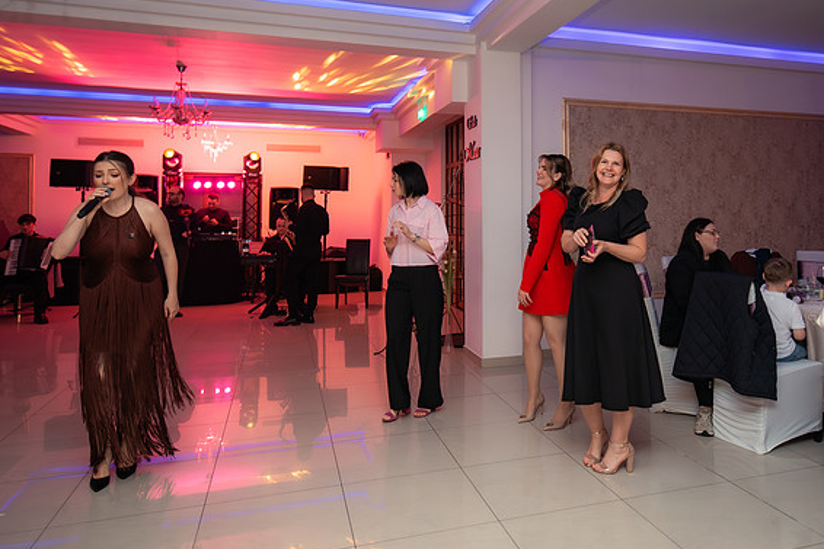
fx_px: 618
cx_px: 507
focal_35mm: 27
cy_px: 209
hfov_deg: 66.5
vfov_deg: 47.5
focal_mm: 21
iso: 1600
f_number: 2.8
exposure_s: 1/200
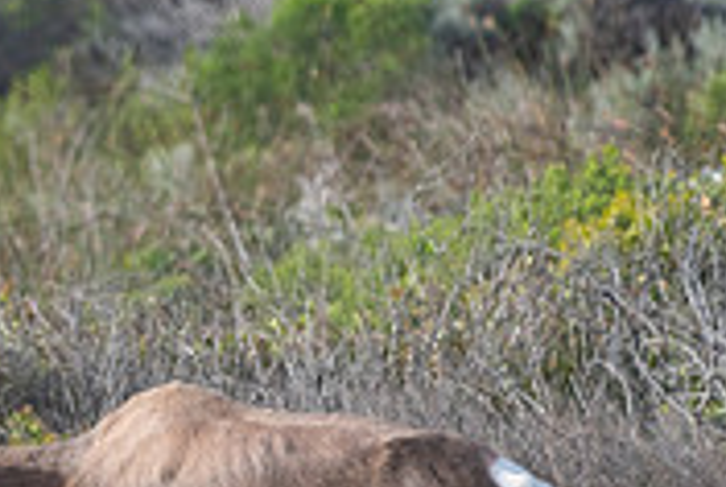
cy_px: 577
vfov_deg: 0.7
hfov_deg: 1.0
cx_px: -272
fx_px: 42865
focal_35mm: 2122
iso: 800
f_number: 9
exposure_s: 1/1000
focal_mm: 600
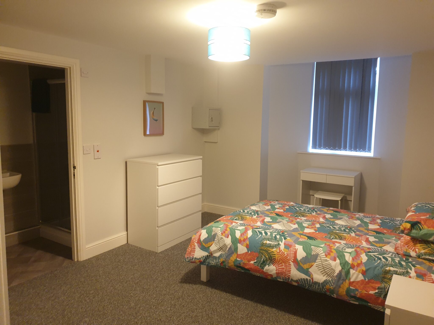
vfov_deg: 53.1
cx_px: 217
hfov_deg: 67.3
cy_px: 162
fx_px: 326
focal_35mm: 26
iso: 320
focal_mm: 4.3
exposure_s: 1/25
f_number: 1.5
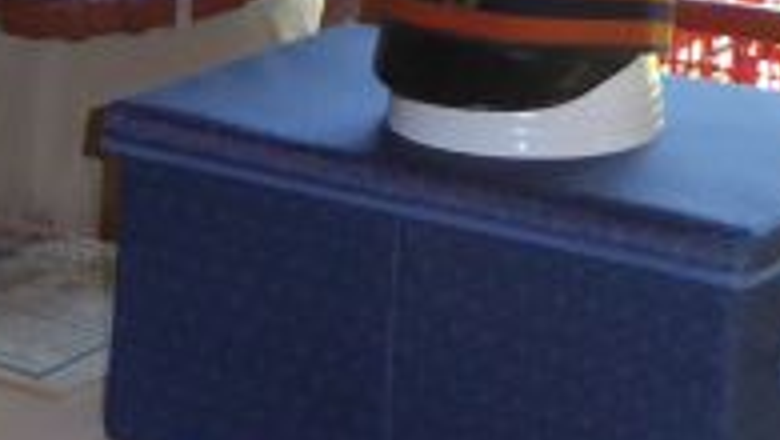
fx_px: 2835
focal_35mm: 137
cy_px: 92
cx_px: -376
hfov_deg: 14.6
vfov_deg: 8.9
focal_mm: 4.3
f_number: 3.3
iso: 320
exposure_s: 1/60
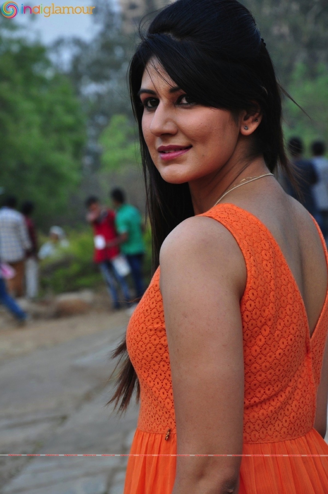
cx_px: 164
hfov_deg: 10.1
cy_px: 247
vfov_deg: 15.2
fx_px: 1849
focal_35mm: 135
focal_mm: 90
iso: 450
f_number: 5.6
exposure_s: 1/80
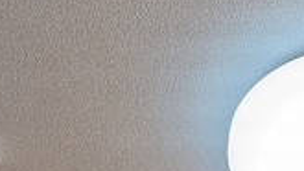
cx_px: 356
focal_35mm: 89
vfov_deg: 13.4
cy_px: 165
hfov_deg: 22.2
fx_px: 718
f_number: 2.2
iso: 50
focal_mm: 1.83
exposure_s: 1/120
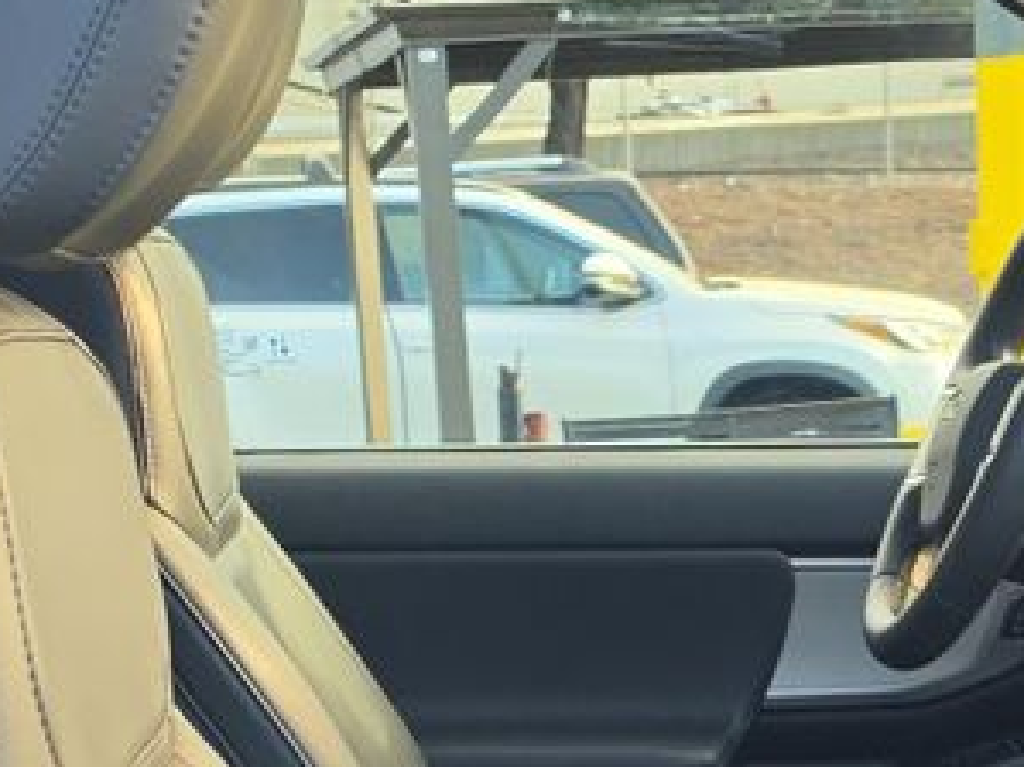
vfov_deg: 11.6
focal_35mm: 123
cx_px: 832
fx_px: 3637
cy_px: 1123
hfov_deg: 15.9
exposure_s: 1/145
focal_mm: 6.5
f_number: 1.4
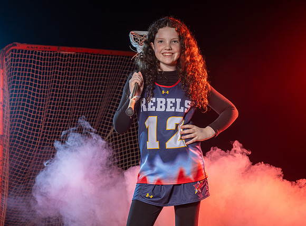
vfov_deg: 11.8
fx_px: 1088
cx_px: 175
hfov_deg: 16.0
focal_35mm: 124
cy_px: 97
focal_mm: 101
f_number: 7.1
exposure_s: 1/200
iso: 64
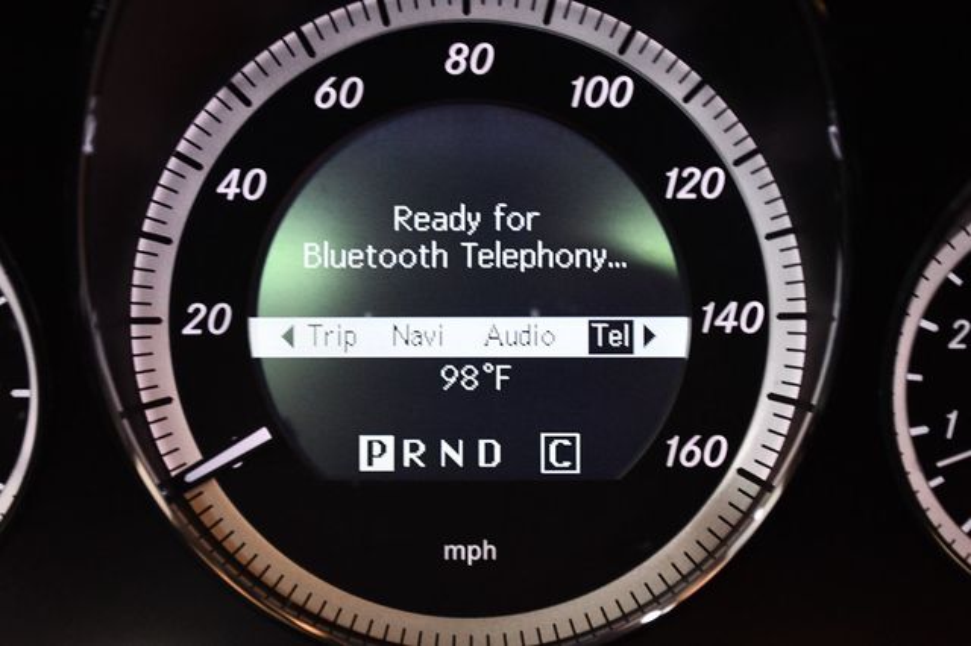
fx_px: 1779
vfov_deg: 20.6
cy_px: 323
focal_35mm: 66
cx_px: 486
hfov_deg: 30.5
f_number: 5.3
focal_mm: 44
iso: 3200
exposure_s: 1/80
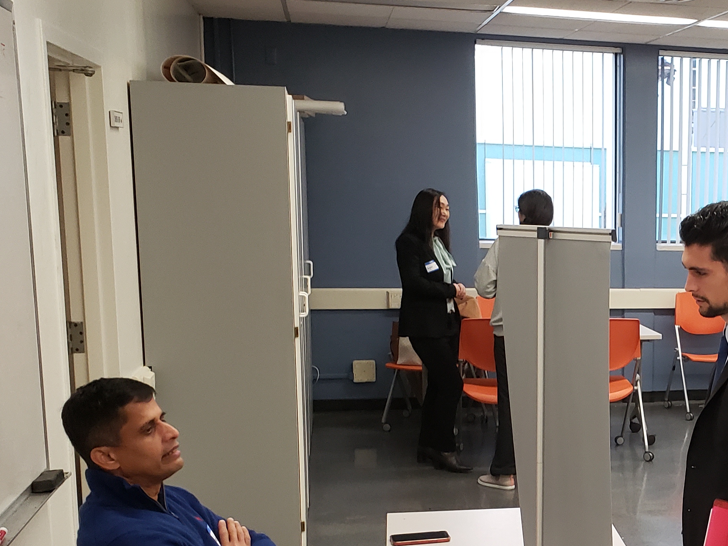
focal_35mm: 56
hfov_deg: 32.0
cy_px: 403
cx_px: 706
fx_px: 1178
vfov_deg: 25.8
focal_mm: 4.3
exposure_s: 1/60
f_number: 2.4
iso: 320
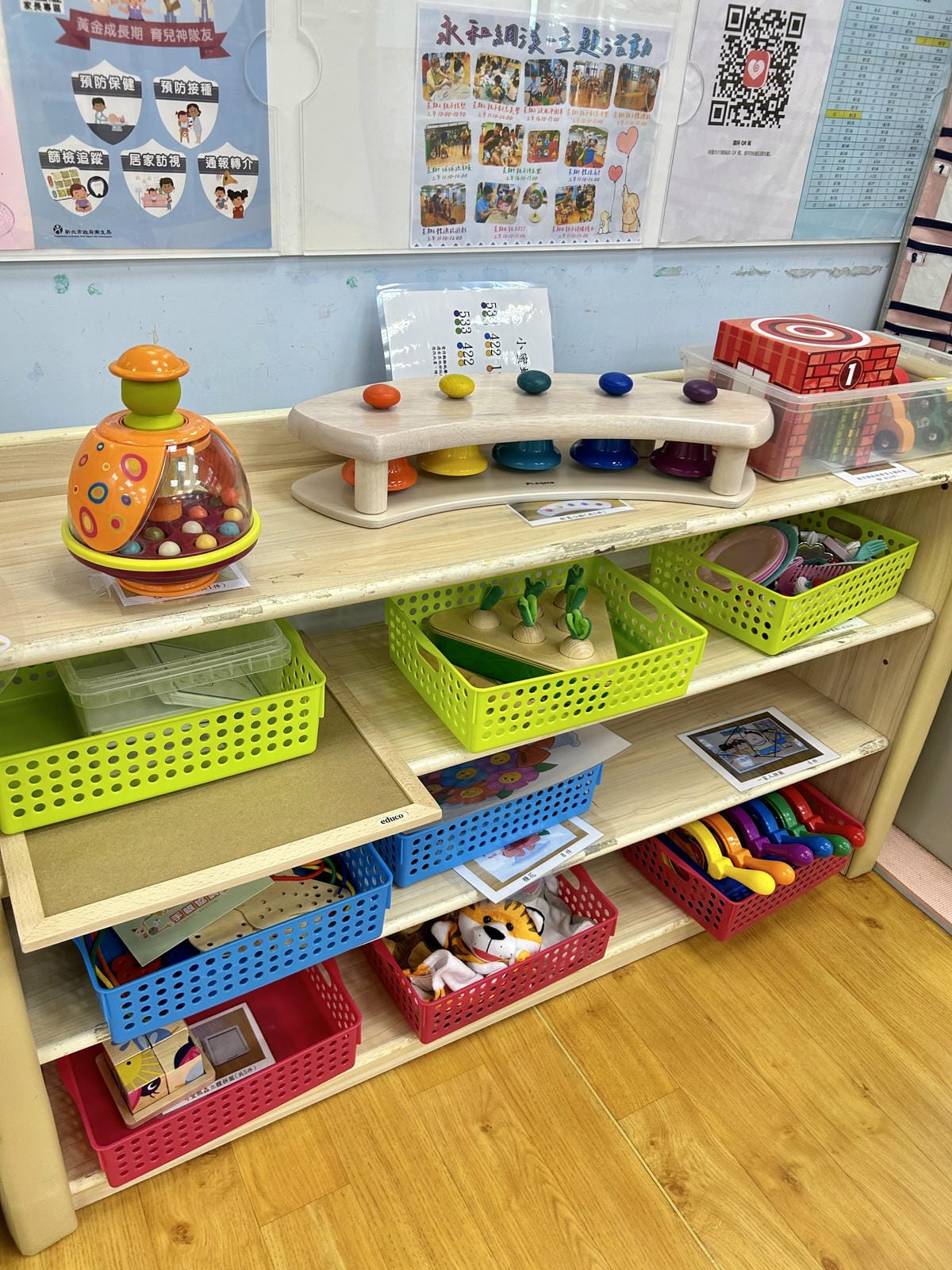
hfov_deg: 53.1
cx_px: 476
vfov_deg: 67.3
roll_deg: -4.5
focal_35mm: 26
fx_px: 953
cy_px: 635
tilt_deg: -31.1
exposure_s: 1/120
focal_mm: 5.7
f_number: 1.5
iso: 100
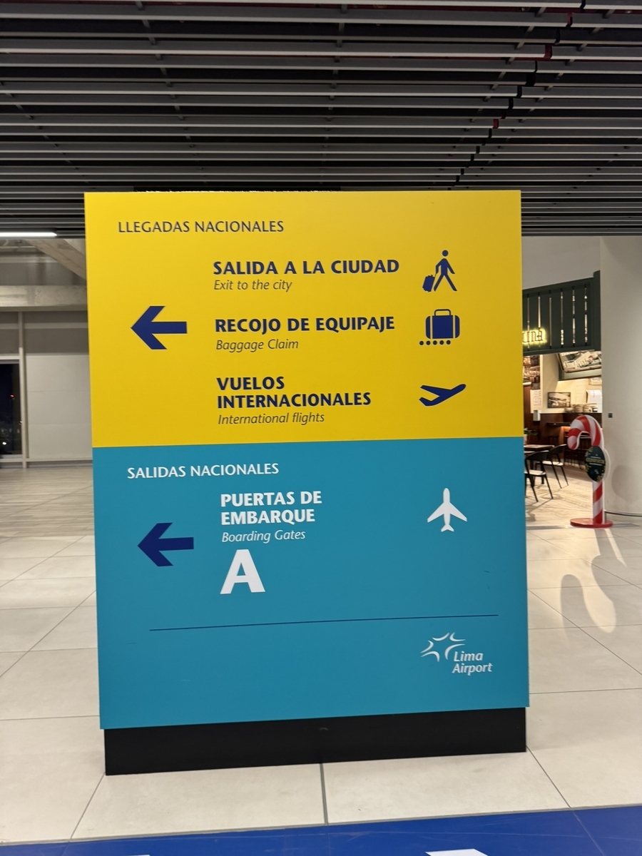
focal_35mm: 24
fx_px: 593
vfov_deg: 71.6
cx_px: 321
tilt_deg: +3.4
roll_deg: +1.7
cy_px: 428
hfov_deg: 56.8
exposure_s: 1/60
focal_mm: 6.76
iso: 200
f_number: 1.78
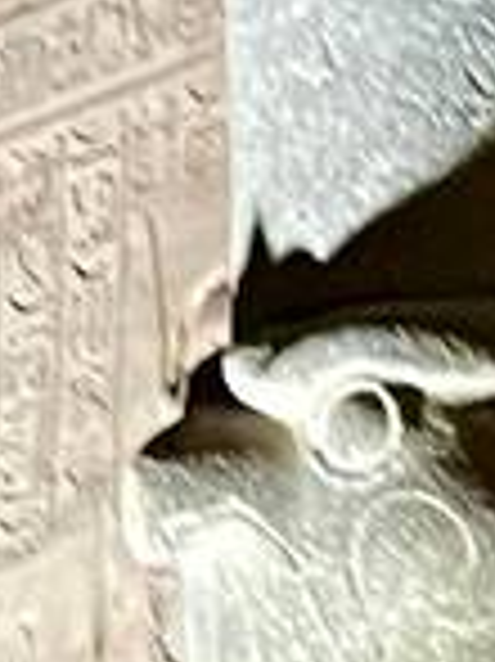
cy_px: 1279
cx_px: 724
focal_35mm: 170
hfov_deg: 8.5
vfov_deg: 10.7
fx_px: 3246
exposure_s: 1/50
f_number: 1.6
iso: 500
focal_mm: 5.1
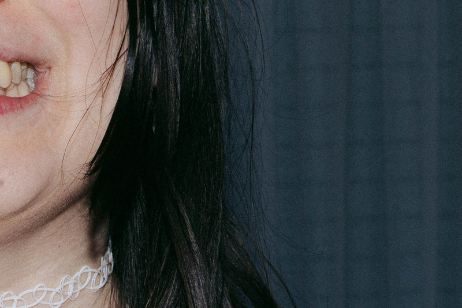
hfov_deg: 12.7
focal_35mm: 160
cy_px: 54
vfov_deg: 8.6
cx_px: 1
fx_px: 2054
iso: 125
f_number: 16
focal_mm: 50
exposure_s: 1/200
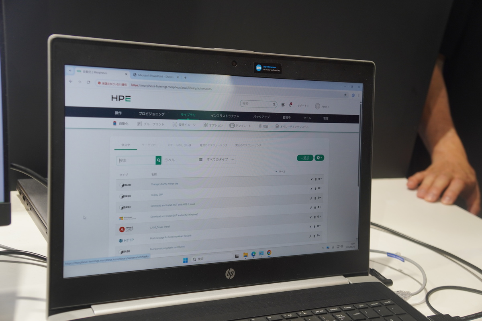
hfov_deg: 41.1
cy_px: 160
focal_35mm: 48
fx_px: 643
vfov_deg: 28.1
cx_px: 241
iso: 200
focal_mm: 32
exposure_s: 1/50
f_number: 4
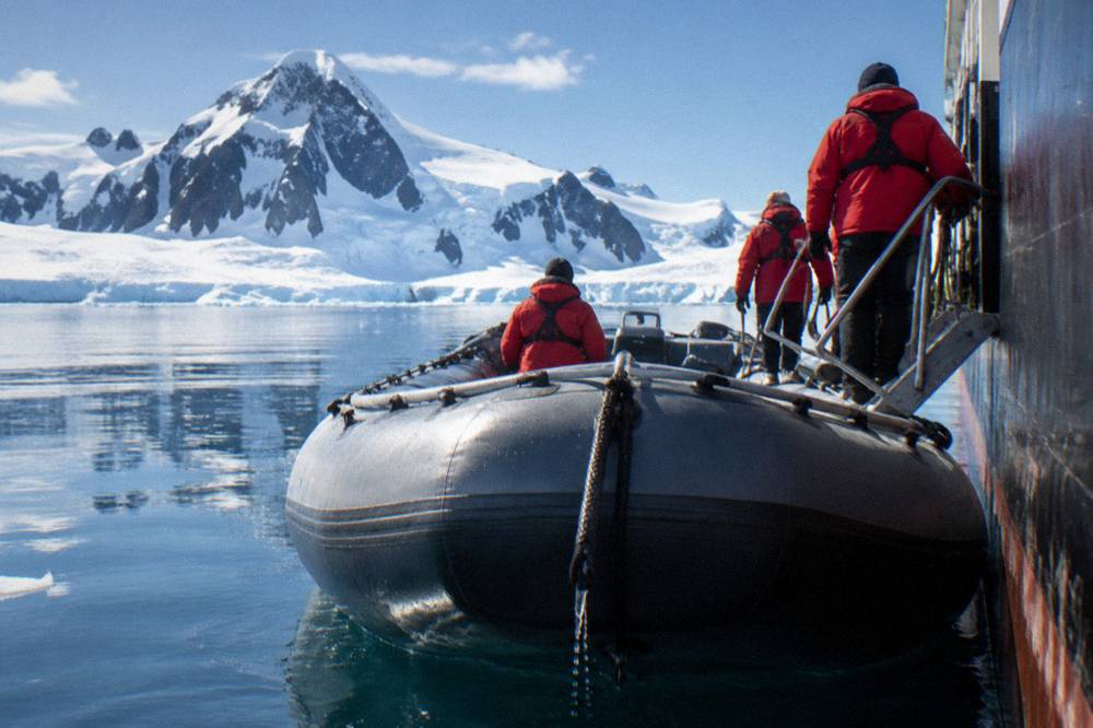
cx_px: 546
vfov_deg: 37.8
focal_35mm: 35
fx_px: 1062
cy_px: 364
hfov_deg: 54.5
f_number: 9
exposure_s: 1/200
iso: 320
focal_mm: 35
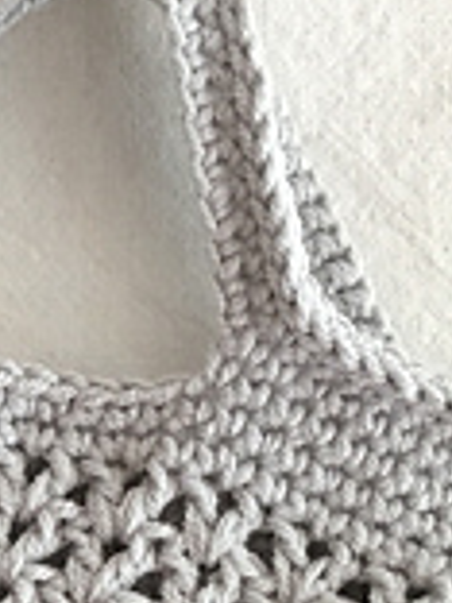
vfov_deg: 15.1
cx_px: -251
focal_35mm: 119
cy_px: 962
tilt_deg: -85.5
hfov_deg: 11.8
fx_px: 2072
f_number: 2.2
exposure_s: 1/15
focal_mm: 4.15
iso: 50
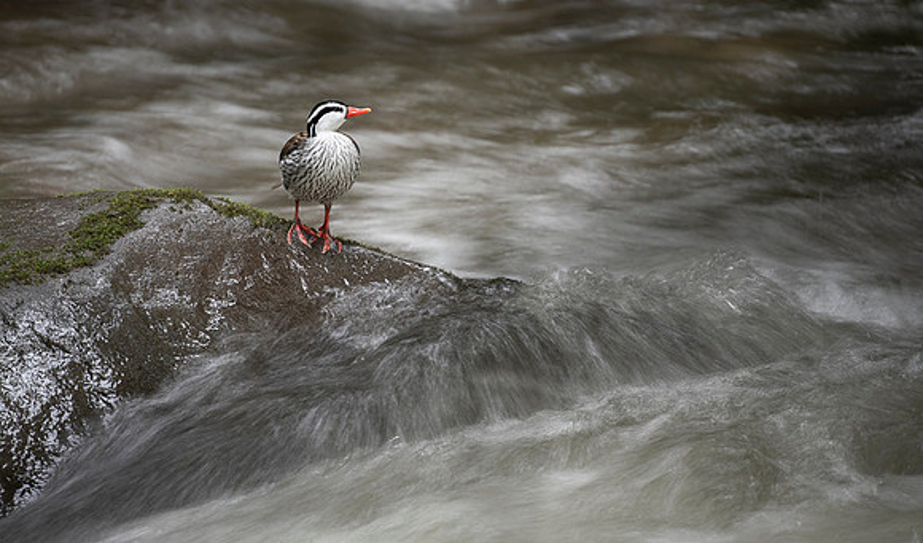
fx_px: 14751
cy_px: 221
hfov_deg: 3.6
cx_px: 440
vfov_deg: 2.1
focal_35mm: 596
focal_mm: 550
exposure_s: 1/10
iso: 100
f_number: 5.6
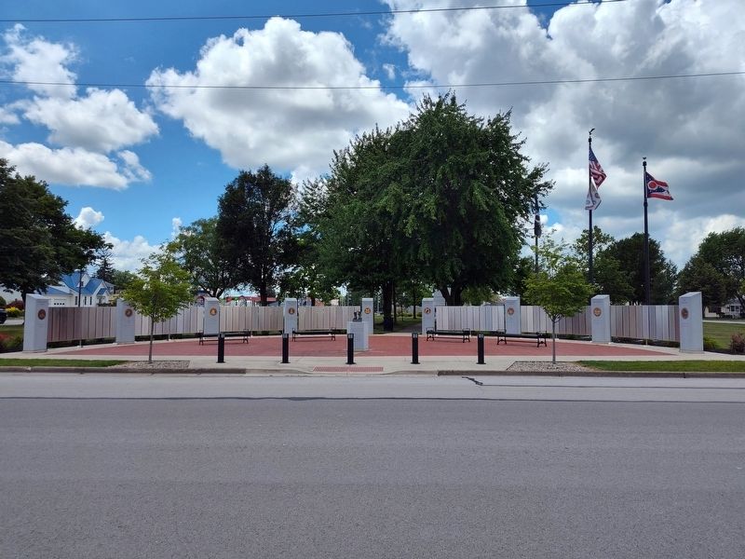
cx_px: 372
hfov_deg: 73.9
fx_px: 495
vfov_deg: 58.9
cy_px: 280
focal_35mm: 23
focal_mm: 5.56
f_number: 1.8
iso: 100
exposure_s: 1/2683
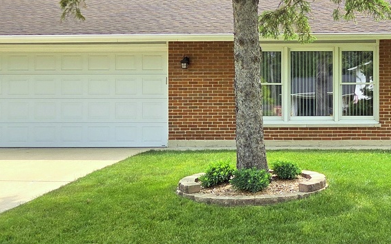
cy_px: 94
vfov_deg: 20.9
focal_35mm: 62
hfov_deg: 31.2
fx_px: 661
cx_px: 363
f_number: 1.8
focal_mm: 5.4
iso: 80
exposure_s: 1/6618
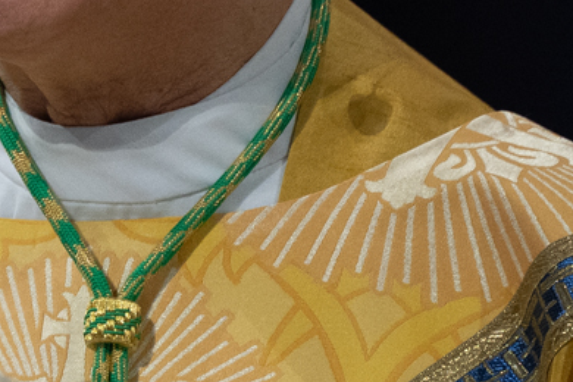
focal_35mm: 2464
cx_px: -403
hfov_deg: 0.8
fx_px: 39216
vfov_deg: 0.6
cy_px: 68
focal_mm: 400
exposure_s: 1/250
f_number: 4
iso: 1600
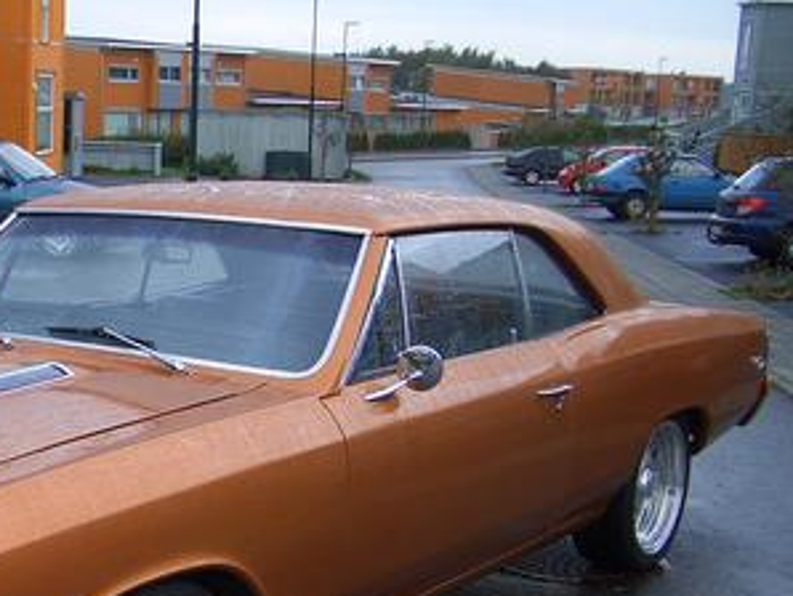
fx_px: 1399
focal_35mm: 61
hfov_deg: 30.5
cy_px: 431
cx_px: 106
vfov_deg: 23.9
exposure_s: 1/160
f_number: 2.6
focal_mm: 5.8
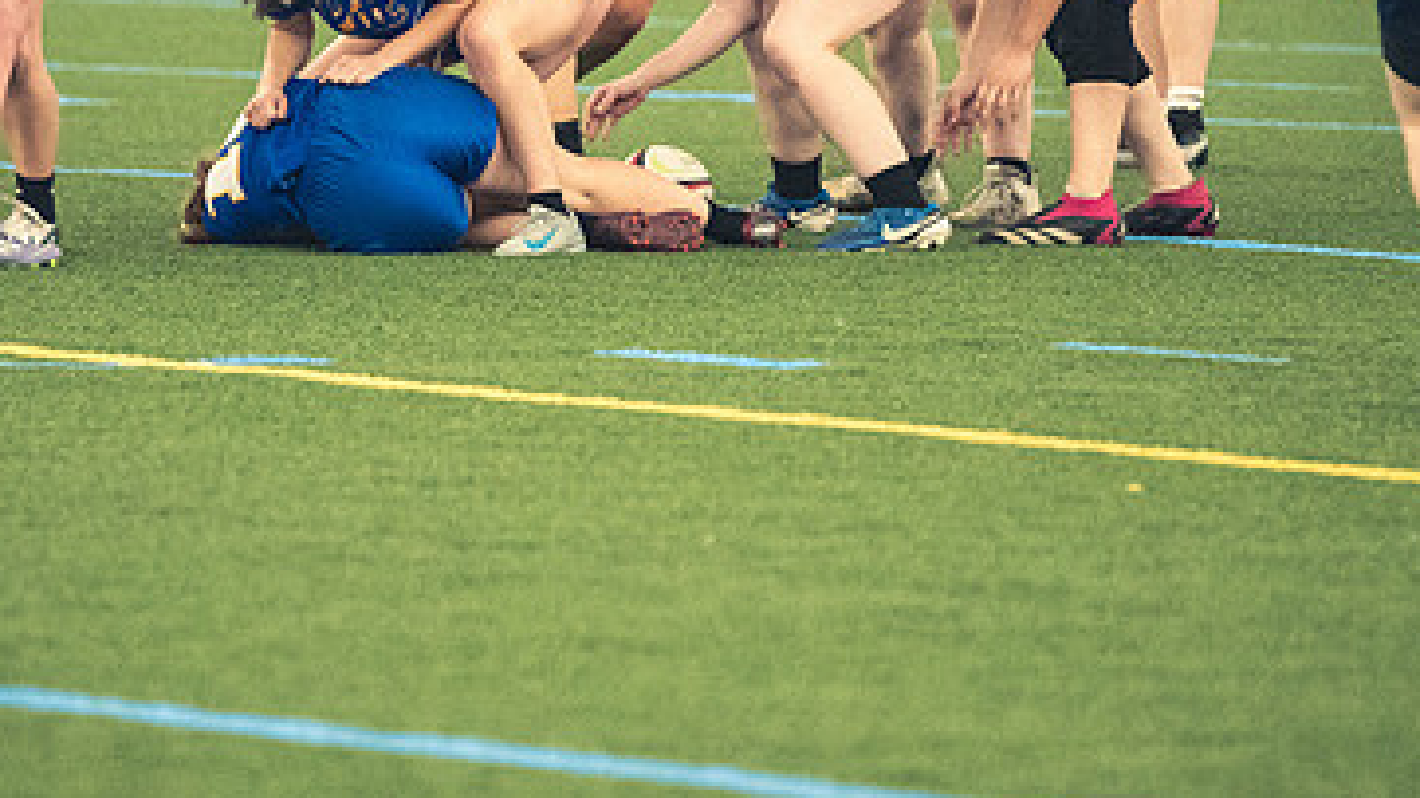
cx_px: 633
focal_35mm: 505
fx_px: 19013
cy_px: 165
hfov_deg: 4.3
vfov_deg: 2.4
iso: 12800
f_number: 2.8
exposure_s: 1/500
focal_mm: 200
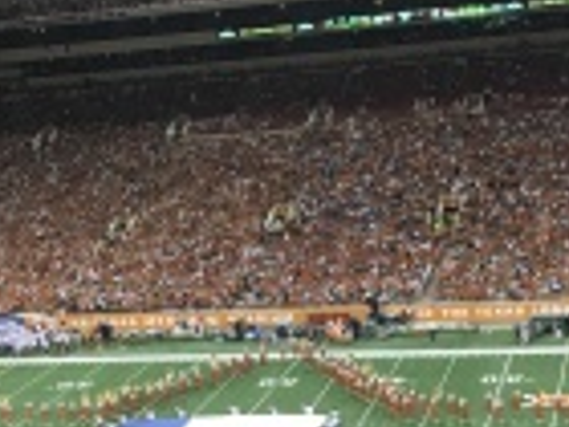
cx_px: 272
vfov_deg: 19.1
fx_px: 1249
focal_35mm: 76
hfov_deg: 25.7
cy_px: 374
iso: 25
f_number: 2.2
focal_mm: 4.15
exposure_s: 1/30
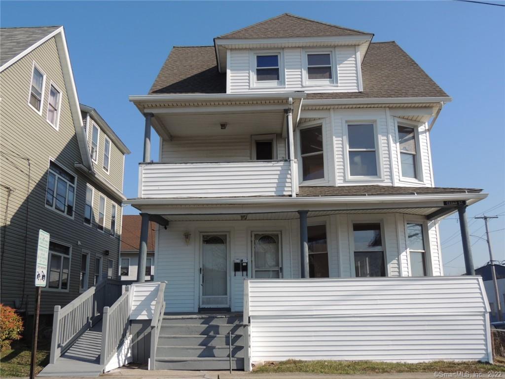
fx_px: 481
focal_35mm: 33
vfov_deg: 42.9
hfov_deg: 55.4
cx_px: 252
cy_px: 190
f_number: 3.2
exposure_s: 1/1600
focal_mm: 5.8
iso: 100
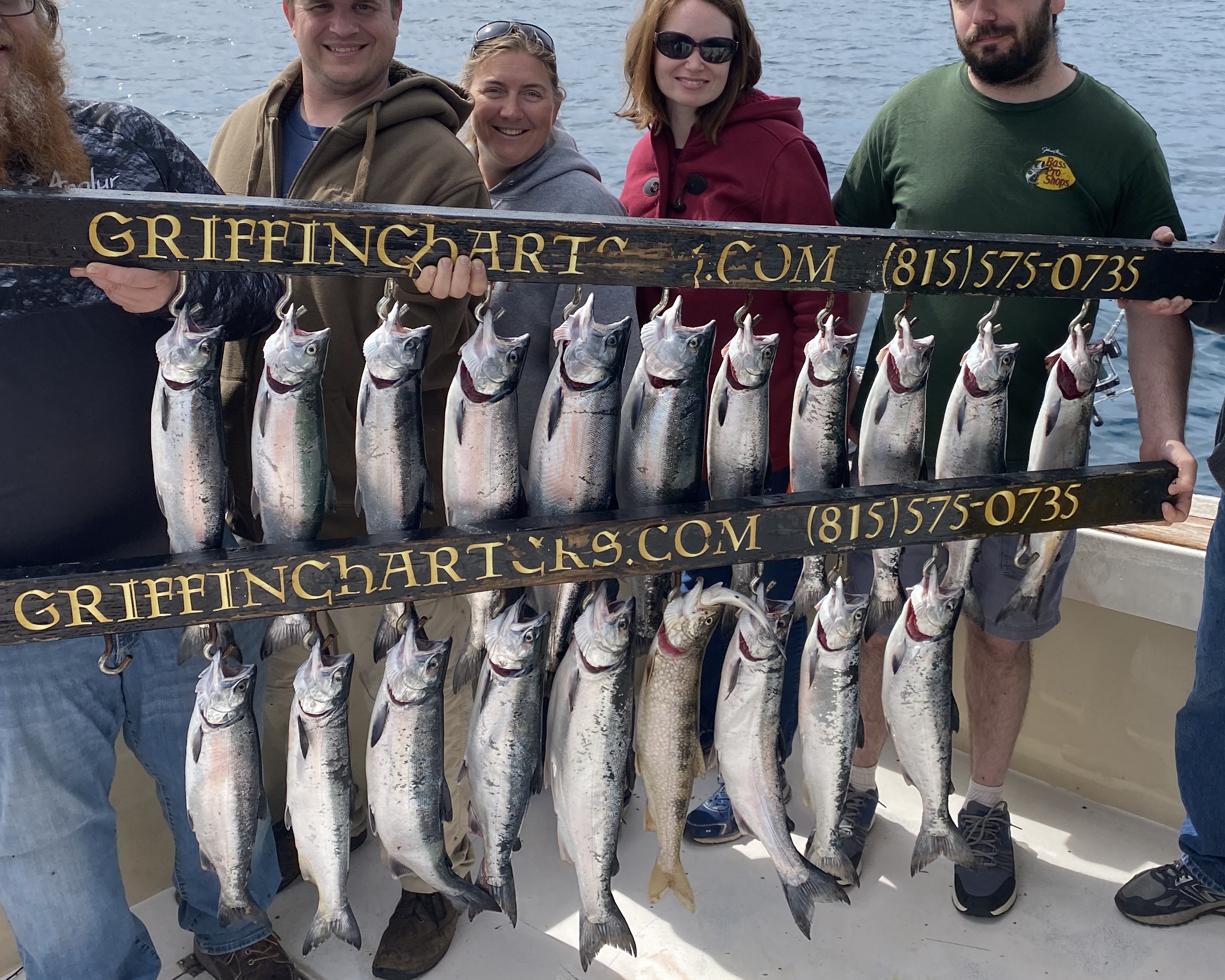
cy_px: 355
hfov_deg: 48.9
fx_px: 1341
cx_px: 697
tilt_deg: -17.3
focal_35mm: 37
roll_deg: +0.7
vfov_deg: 39.8
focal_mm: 4.25
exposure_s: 1/2141
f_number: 1.8
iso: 32
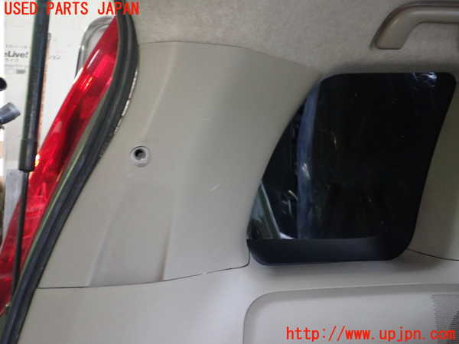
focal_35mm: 32
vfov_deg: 44.2
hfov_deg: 56.8
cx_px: 230
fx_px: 424
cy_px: 172
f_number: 2.4
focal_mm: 5.79
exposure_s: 1/25
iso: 800
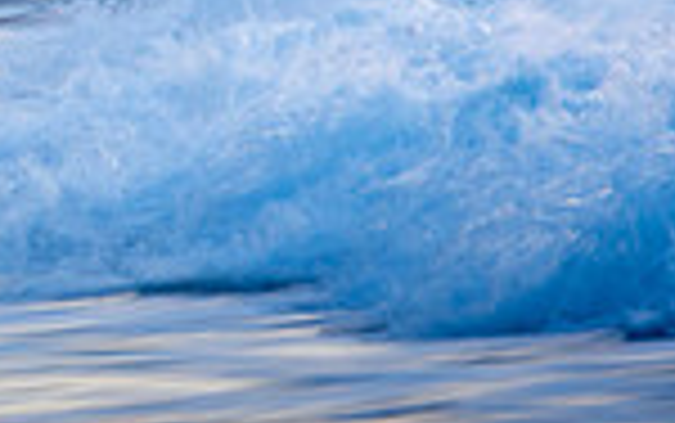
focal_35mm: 2961
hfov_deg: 0.7
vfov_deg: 0.4
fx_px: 54511
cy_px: -196
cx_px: -468
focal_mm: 500
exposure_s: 1/20
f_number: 14
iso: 100
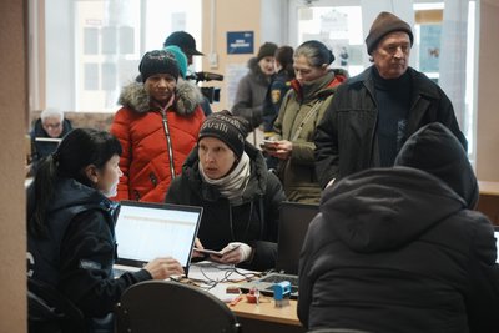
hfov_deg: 30.5
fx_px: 915
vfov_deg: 20.6
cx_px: 250
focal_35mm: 66
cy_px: 166
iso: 1600
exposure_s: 1/60.2
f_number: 3.5
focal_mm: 66
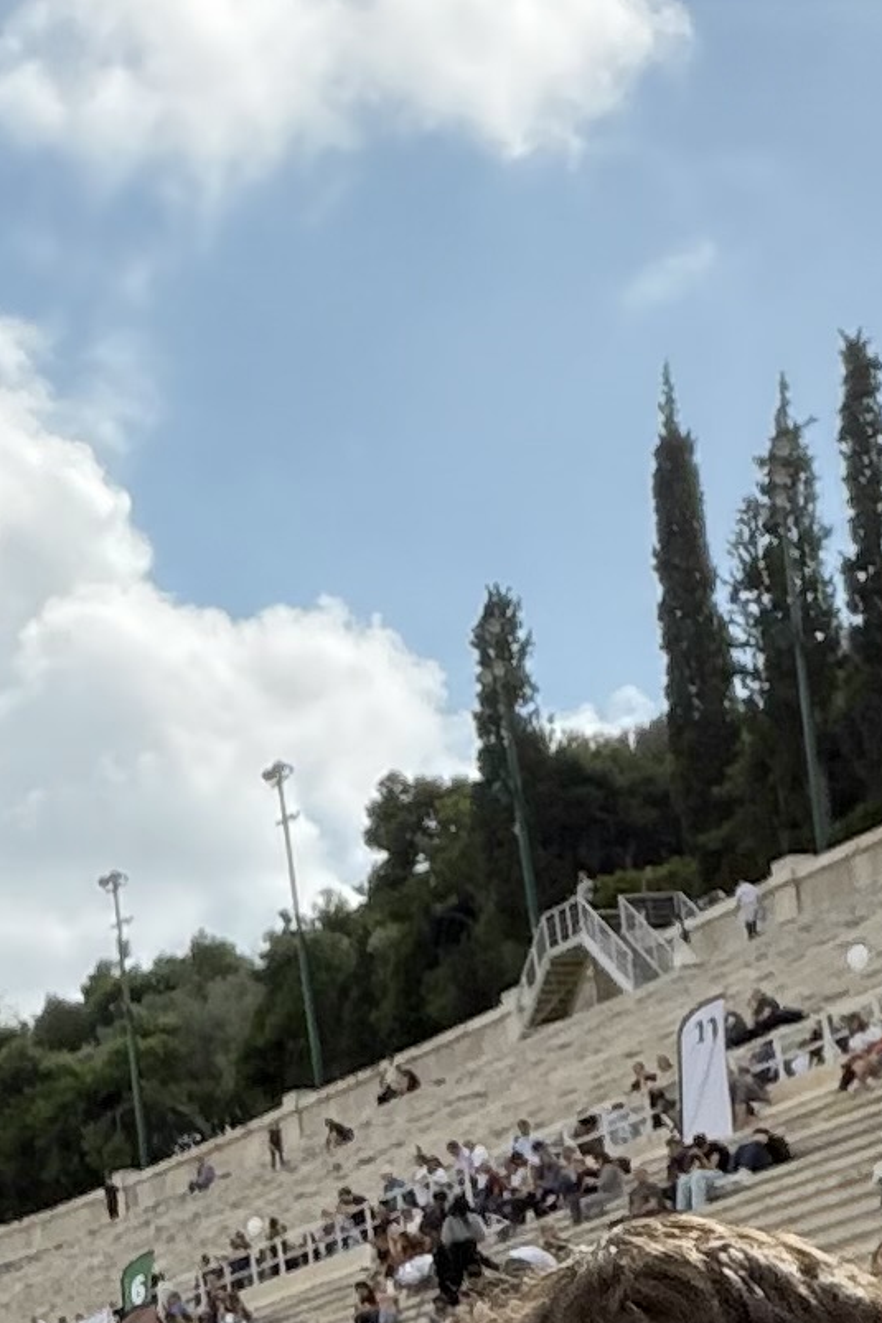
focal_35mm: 120
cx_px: -587
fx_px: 4412
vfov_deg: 16.8
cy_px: 1183
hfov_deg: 10.8
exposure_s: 1/1242
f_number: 1.9
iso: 40
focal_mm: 2.71
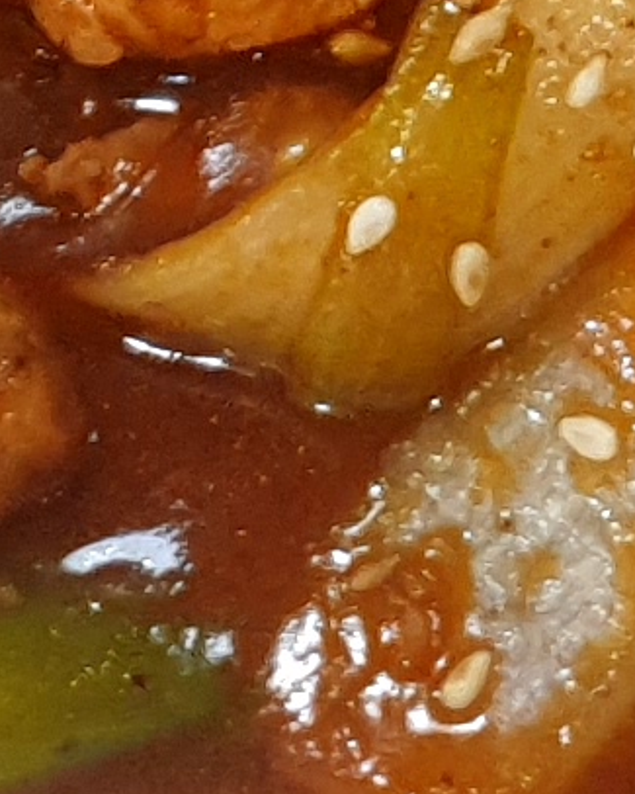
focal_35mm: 252
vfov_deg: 7.1
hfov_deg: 6.1
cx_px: 953
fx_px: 5918
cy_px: -1279
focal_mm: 4.32
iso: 125
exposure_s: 1/60
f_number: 1.5
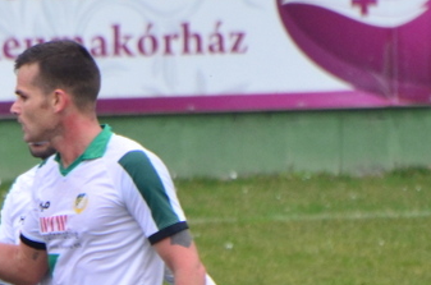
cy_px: 491
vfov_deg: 0.9
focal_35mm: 1603
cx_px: -101
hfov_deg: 1.3
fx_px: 19146
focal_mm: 300
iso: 800
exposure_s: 1/640
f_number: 5.6
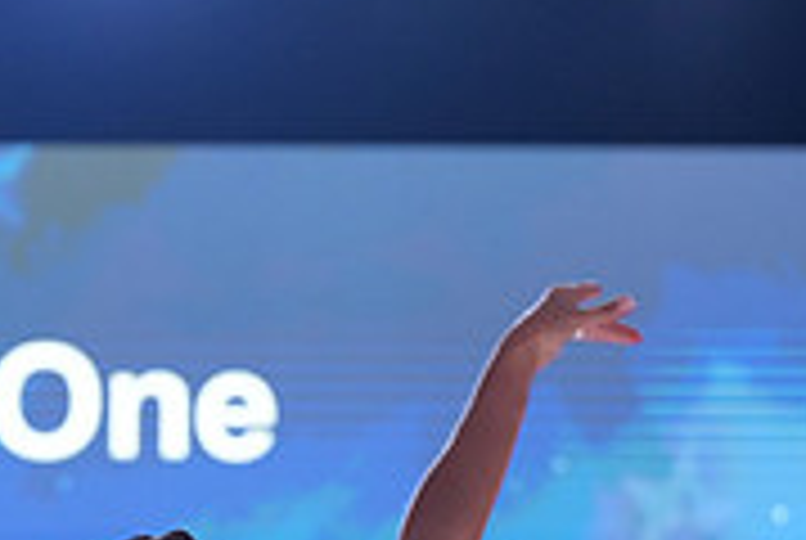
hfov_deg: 7.3
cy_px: 763
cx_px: -464
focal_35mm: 278
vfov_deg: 4.9
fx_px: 6234
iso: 1250
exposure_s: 1/400
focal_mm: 86
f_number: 4.5
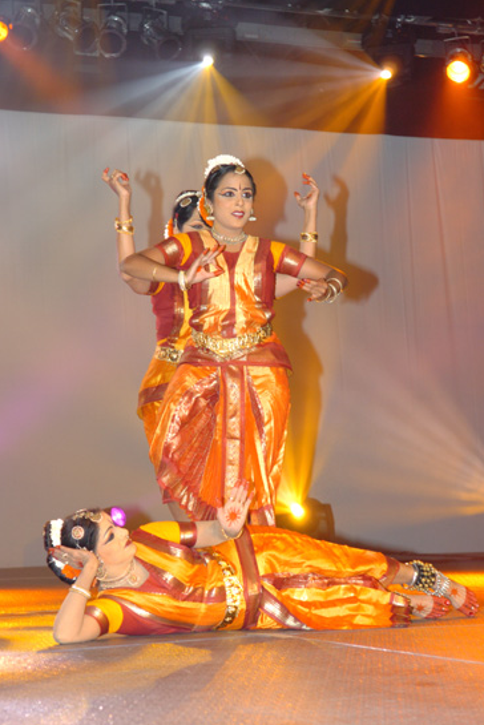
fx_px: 1824
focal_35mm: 91
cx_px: 252
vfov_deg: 22.5
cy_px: 364
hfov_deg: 15.1
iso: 400
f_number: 4
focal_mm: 55
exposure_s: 1/60
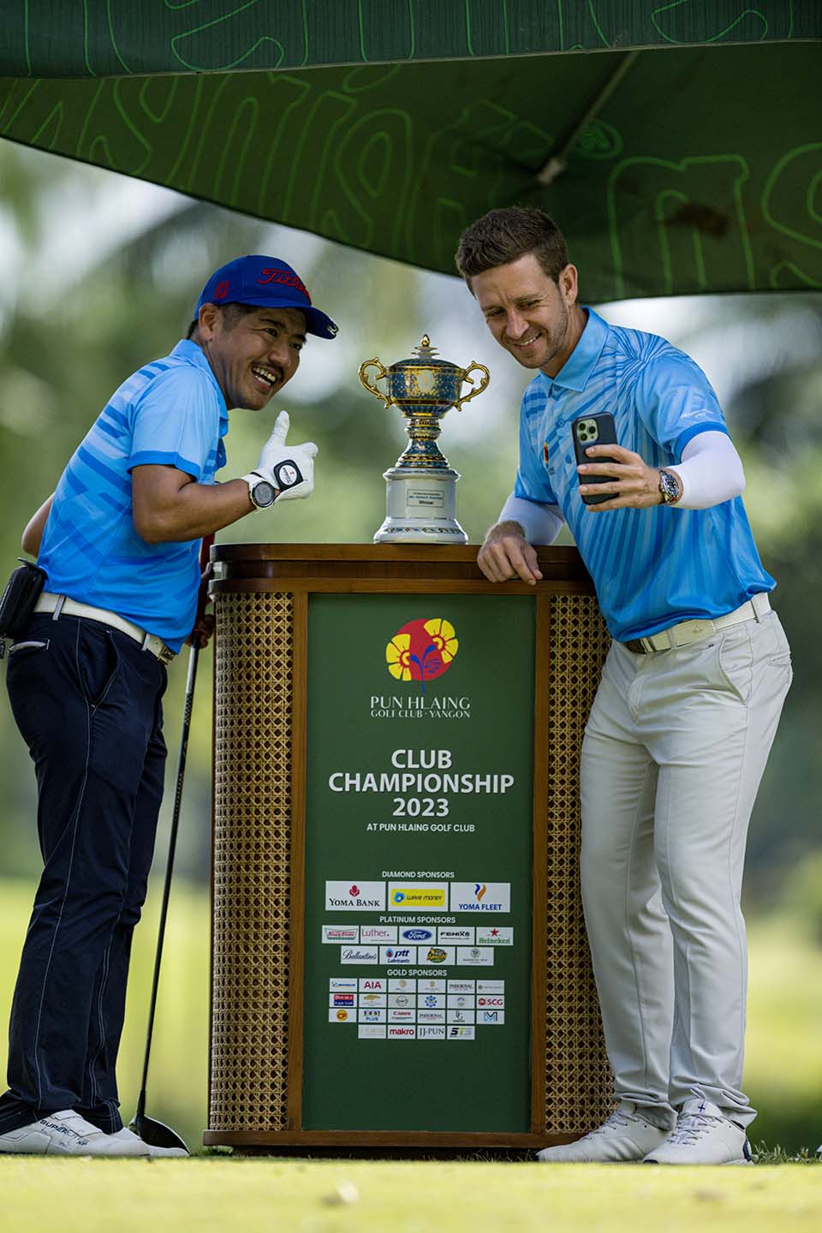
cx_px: 411
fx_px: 13699
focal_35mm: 400
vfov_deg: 5.2
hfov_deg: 3.4
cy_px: 616
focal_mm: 400
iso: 1100
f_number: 3.2
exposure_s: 1/5000
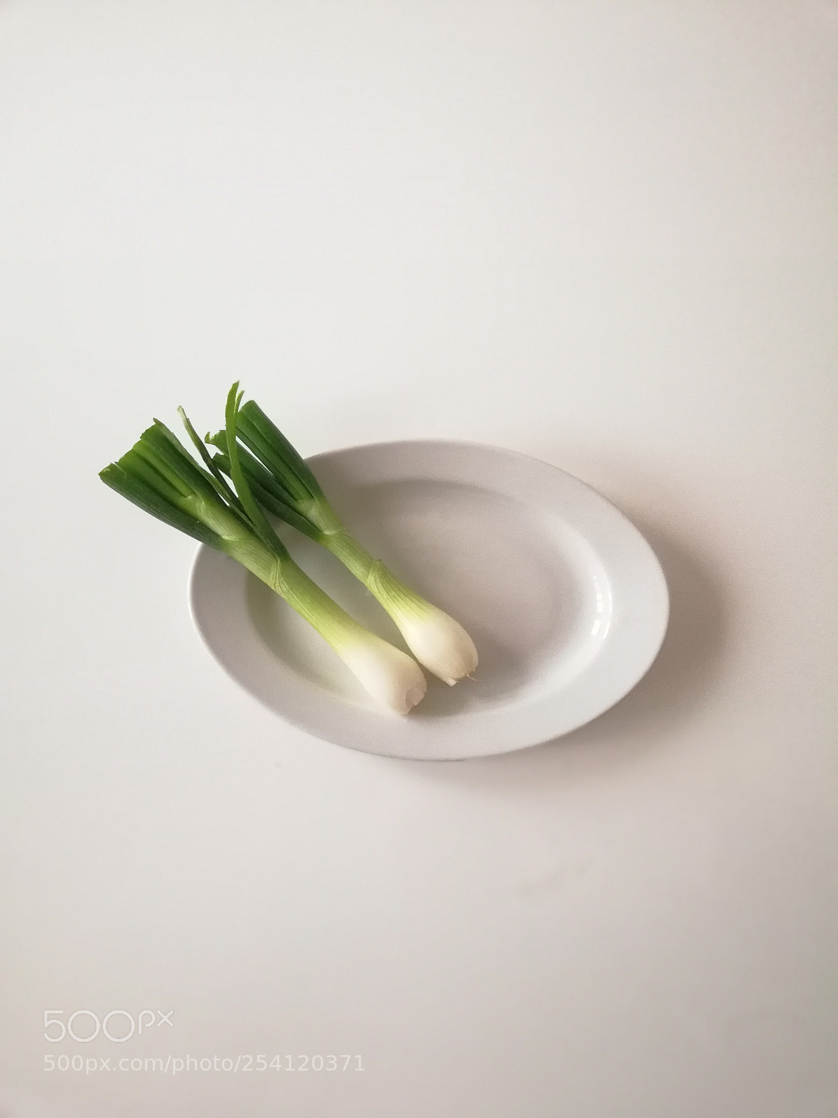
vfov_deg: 65.3
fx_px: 872
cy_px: 559
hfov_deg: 51.4
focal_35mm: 27
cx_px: 419
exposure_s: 1/25
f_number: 4
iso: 400
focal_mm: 3.81
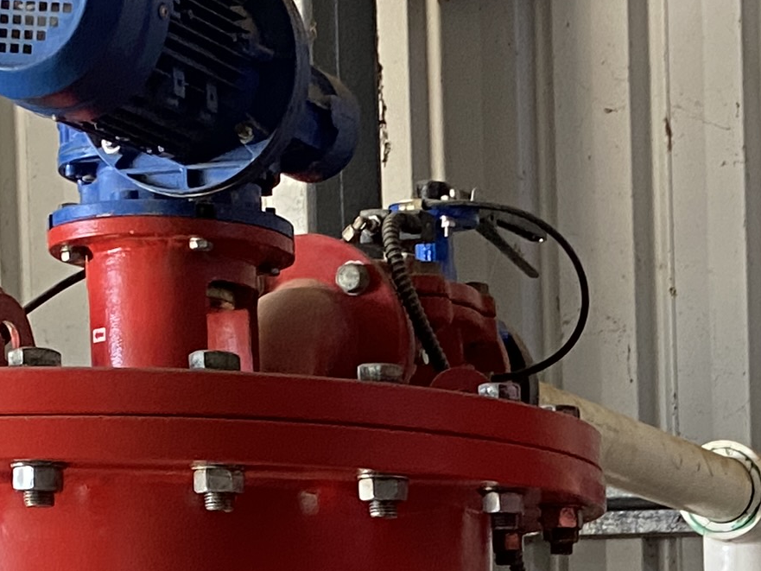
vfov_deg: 11.7
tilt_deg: -3.7
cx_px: 964
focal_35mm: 119
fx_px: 2616
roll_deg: +1.0
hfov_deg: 15.8
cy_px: 963
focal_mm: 4.25
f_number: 1.8
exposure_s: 1/50
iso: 250
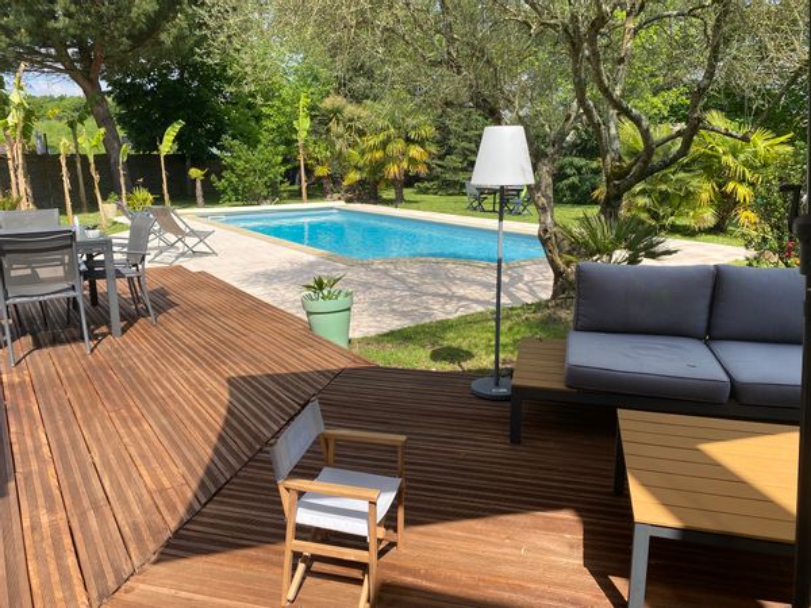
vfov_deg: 53.1
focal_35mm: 26
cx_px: 406
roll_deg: +0.3
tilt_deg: -14.4
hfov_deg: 67.3
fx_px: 609
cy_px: 304
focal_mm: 4.25
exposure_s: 1/1701
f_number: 1.8
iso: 32
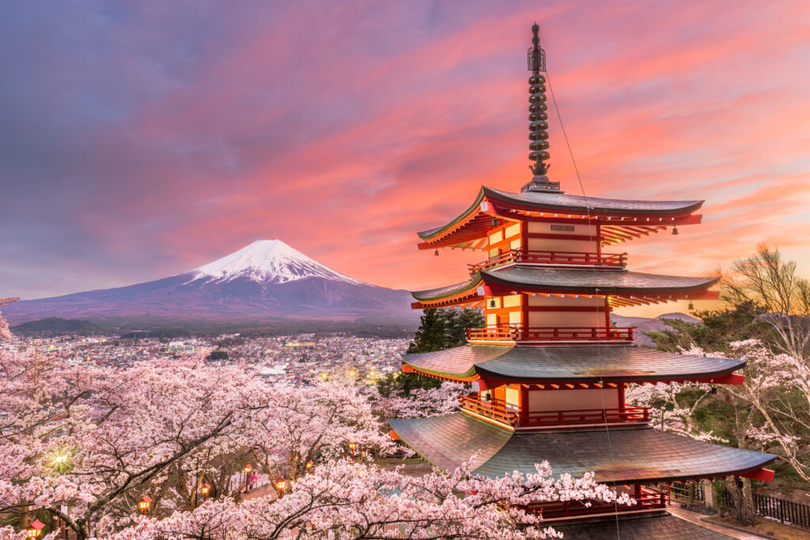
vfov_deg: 53.1
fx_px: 540
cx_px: 405
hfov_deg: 73.7
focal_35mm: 24
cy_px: 270
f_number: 11
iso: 64
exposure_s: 4
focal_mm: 24
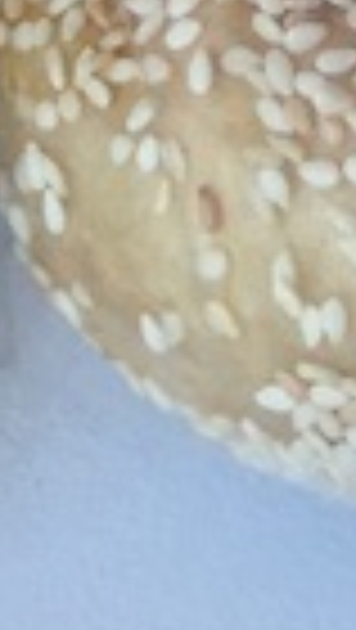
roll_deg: +2.9
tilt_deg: -32.3
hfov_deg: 5.3
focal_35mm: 231
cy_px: -1467
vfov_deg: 7.7
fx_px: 3867
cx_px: -5
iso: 50
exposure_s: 1/100
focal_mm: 4.15
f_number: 2.2
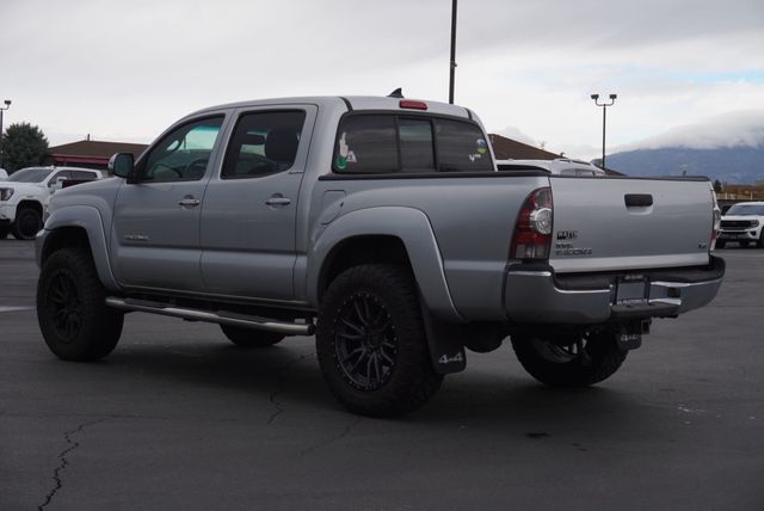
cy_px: 256
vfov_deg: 23.2
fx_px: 1243
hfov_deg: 34.2
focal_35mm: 58
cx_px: 382
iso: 100
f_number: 8
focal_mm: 39
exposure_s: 1/125
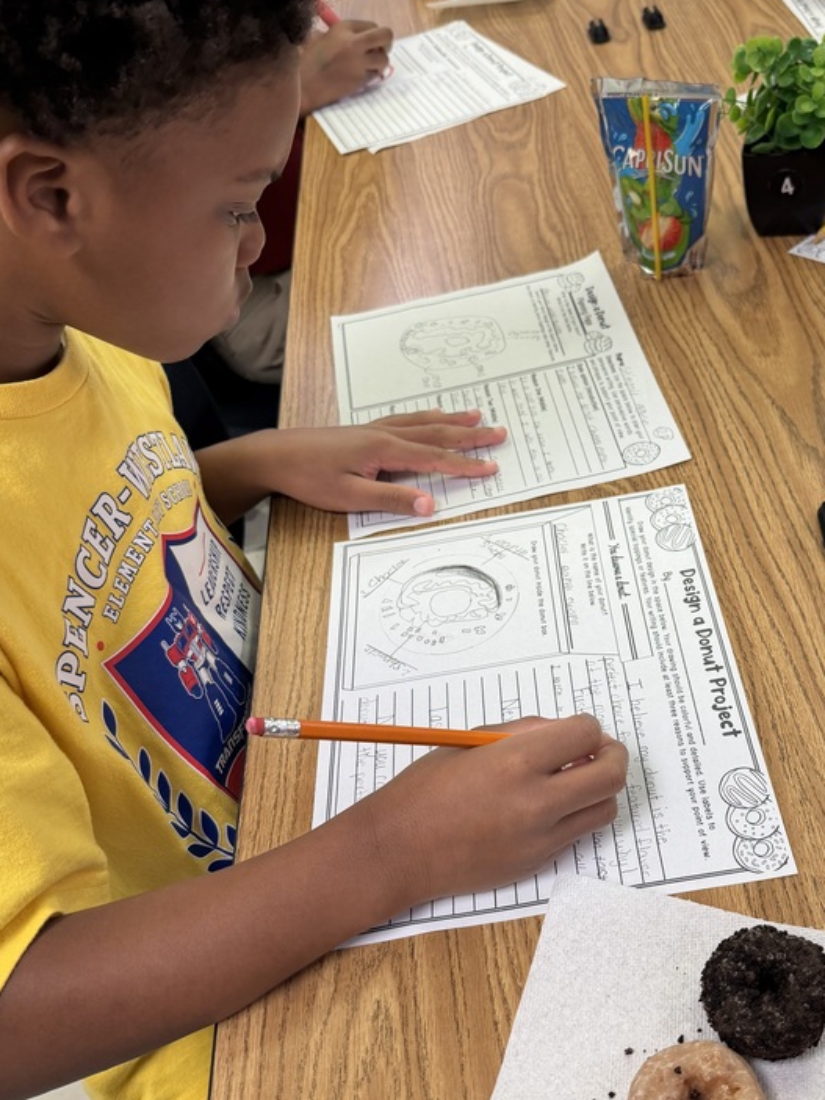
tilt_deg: -45.0
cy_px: 630
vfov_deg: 52.4
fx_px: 1112
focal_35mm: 35
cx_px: 556
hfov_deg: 40.2
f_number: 1.78
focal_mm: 6.76
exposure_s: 1/120
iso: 125
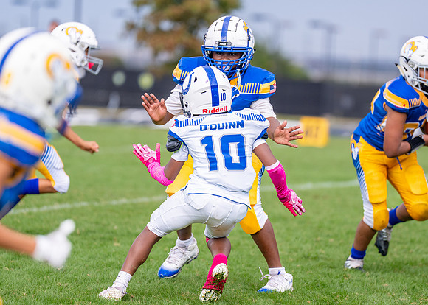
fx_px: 3717
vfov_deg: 4.7
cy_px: 139
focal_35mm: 306
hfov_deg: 6.6
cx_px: 234
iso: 250
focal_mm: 200
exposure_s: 1/2000
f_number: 2.8
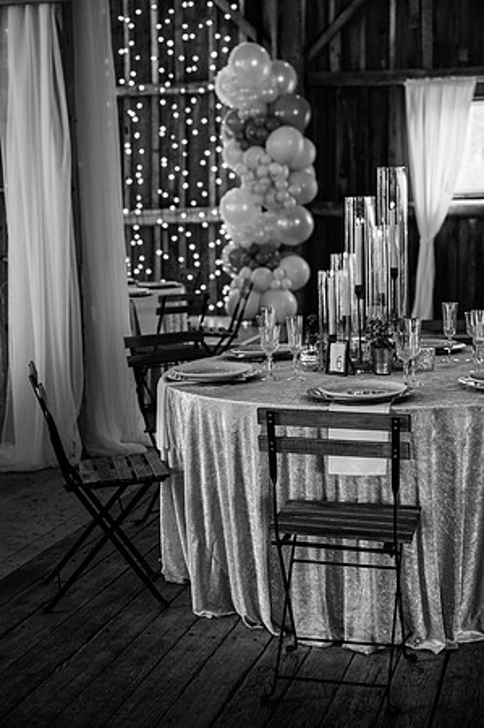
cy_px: 364
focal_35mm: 58
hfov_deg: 23.3
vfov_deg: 34.5
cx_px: 242
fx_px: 1172
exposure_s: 1/200
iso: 320
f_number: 4.5
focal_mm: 58
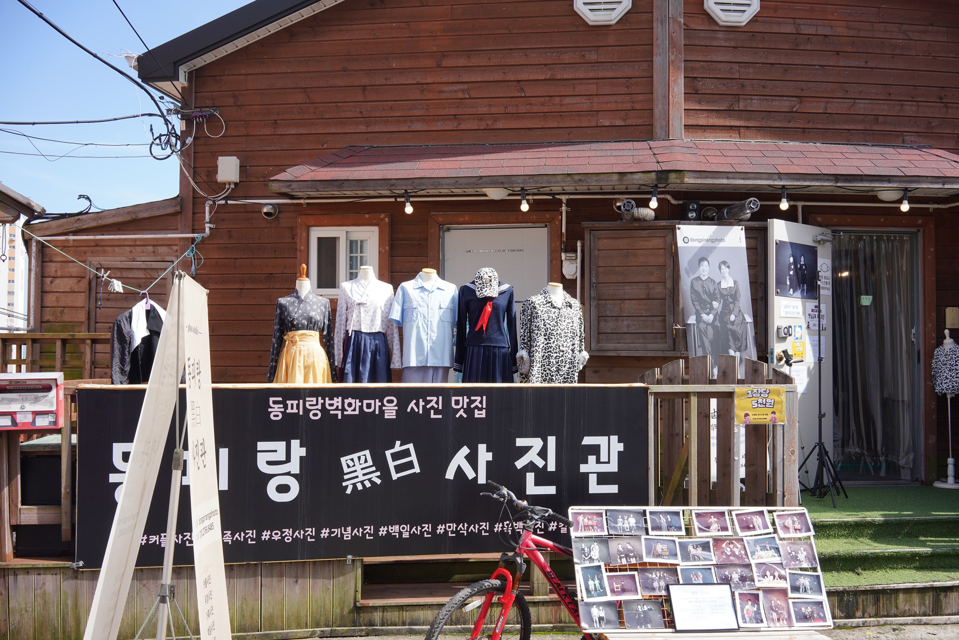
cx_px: 480
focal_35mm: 35
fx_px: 932
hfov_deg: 54.4
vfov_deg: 37.9
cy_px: 320
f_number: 11
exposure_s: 1/100
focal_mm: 35
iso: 200
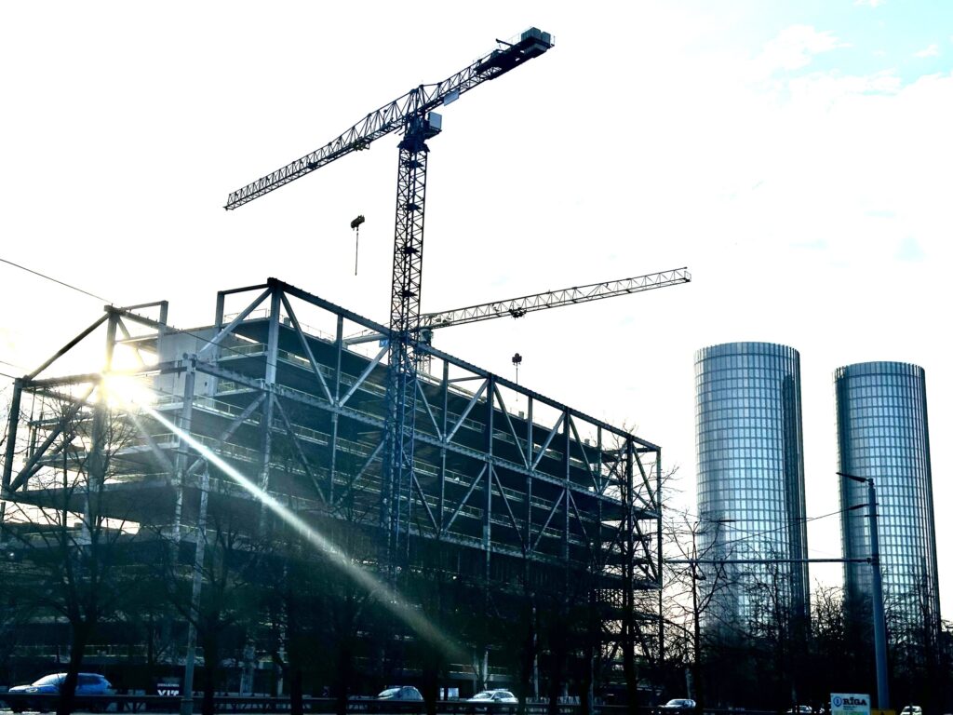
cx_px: 476
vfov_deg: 30.3
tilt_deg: +14.3
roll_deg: -1.2
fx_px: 1321
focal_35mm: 48
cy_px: 358
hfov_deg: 39.7
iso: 64
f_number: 1.78
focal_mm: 6.86
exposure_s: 1/9804
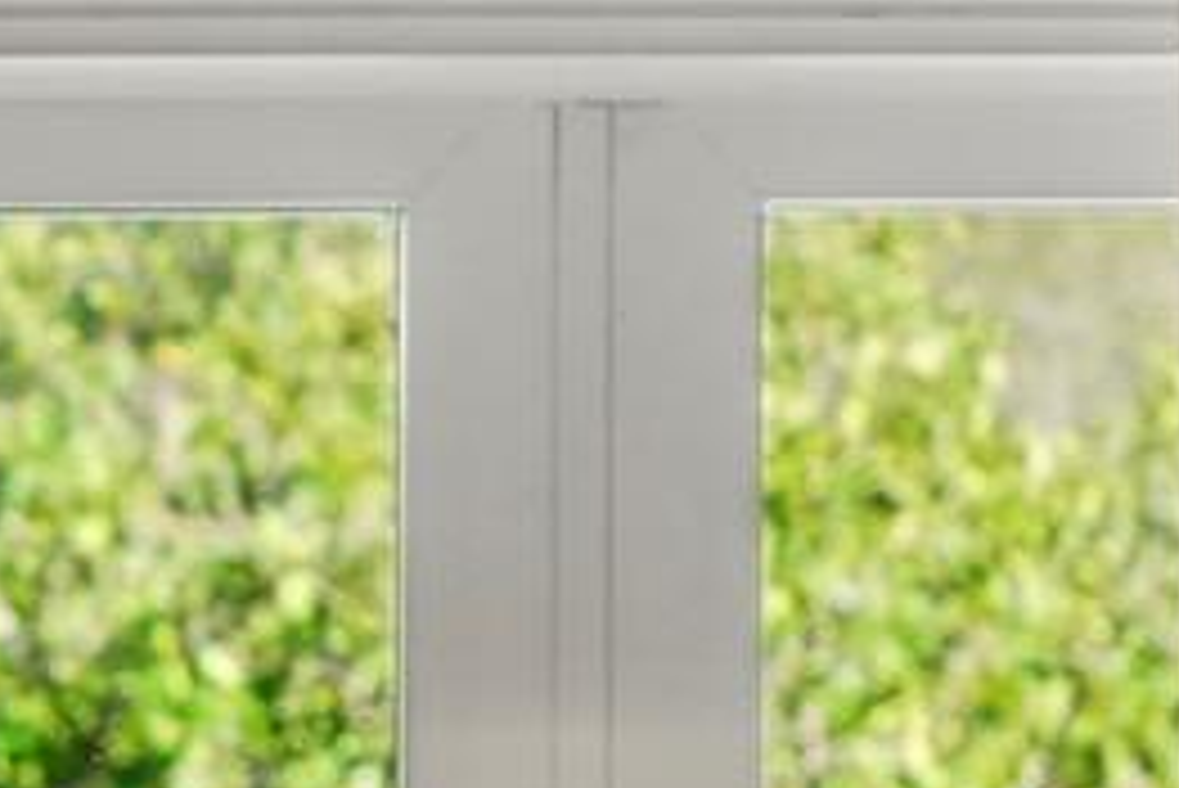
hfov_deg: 3.2
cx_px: -590
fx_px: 21266
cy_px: 1049
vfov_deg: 2.1
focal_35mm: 649
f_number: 9
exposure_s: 1/20
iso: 200
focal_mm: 70
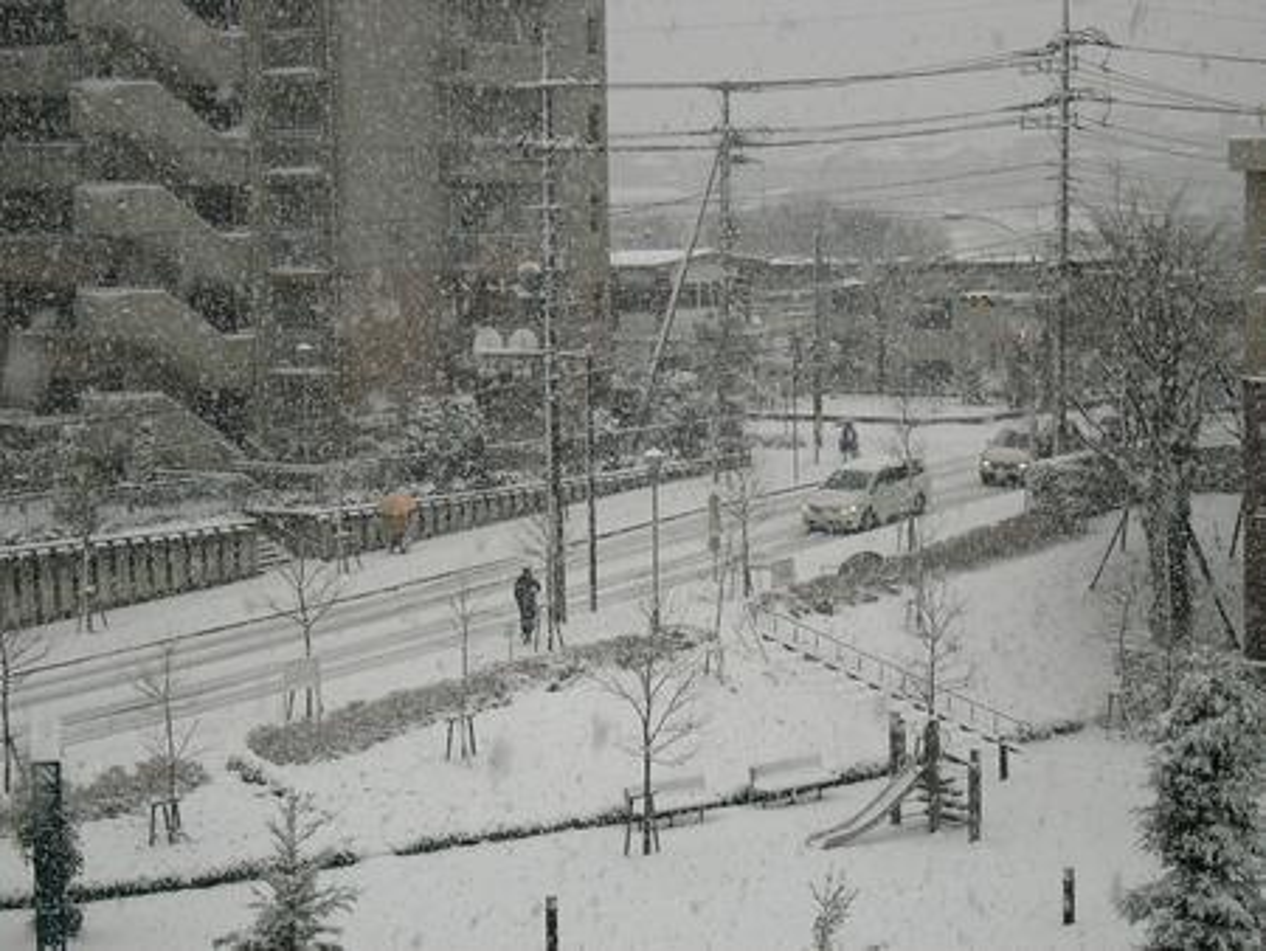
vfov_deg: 19.2
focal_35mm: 77
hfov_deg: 25.3
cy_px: 476
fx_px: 2818
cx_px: 633
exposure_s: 1/100
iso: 50
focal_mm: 12.9
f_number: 4.3
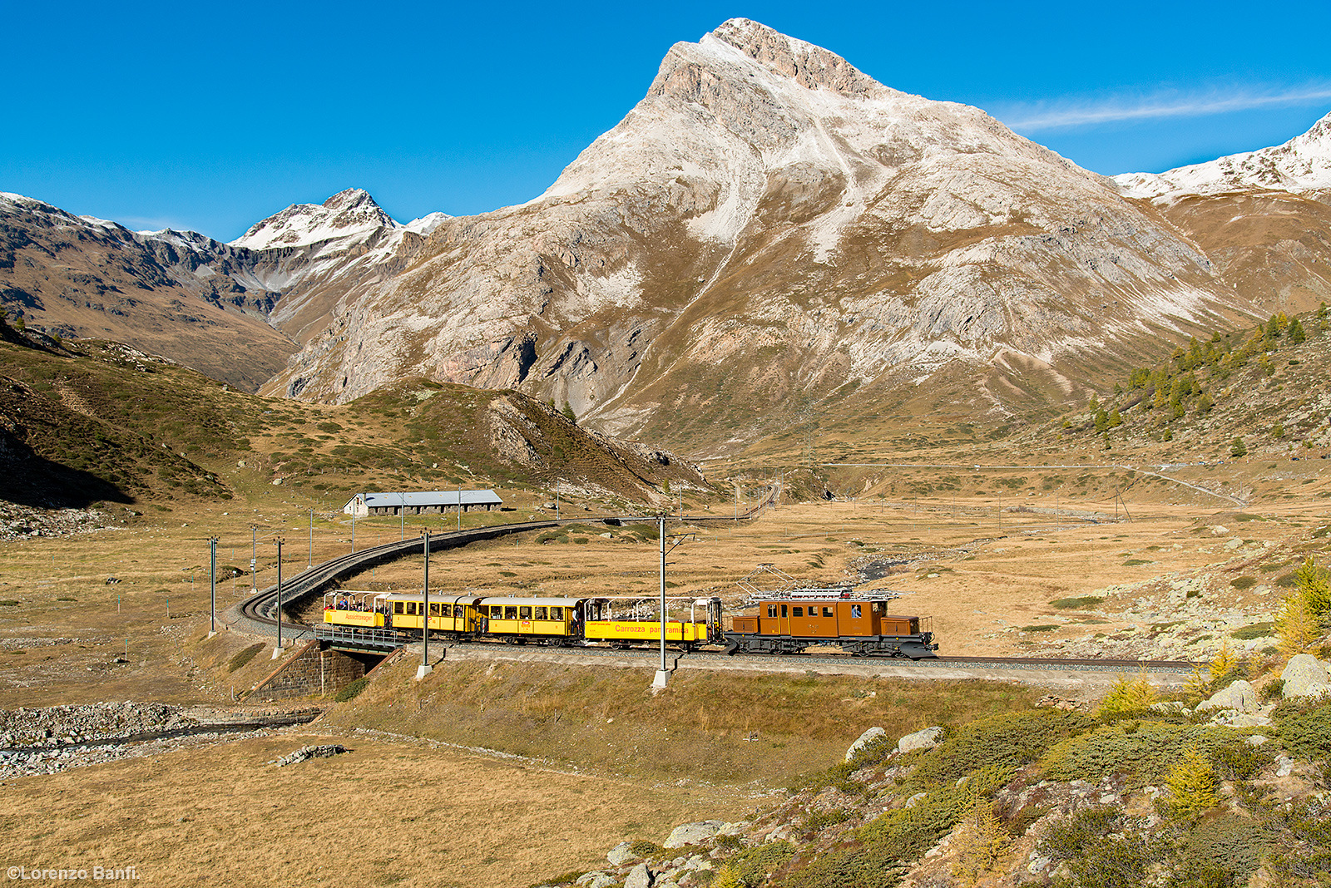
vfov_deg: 35.1
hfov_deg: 50.7
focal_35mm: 38
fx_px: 1405
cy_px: 444
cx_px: 666
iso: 250
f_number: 8
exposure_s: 1/640
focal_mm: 38
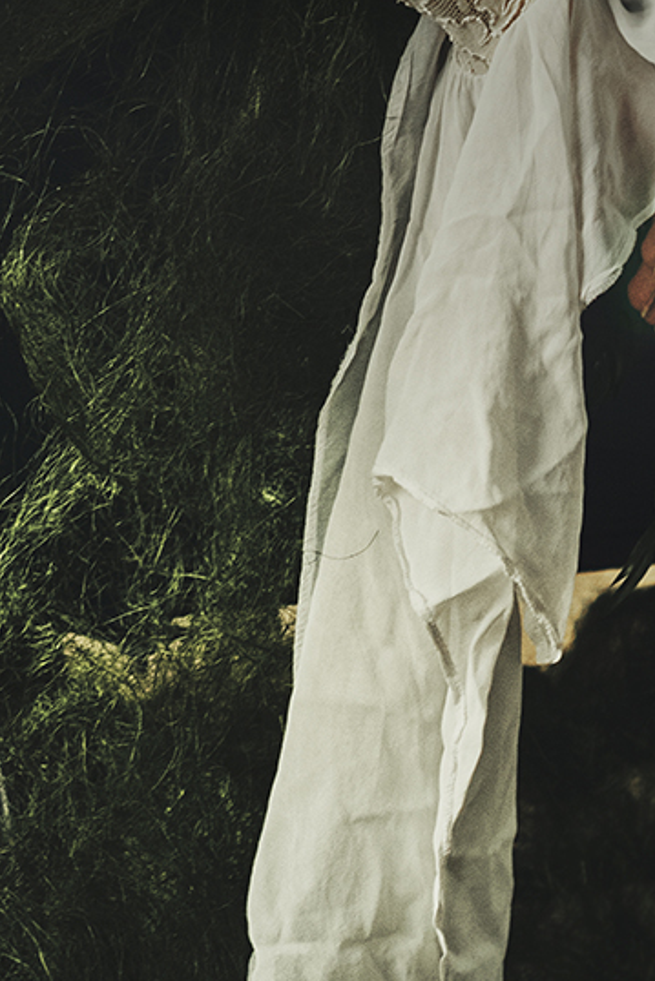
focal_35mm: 209
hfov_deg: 6.5
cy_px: -208
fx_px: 5700
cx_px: -354
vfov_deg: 9.7
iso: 800
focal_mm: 50
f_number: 2.5
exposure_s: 1/200
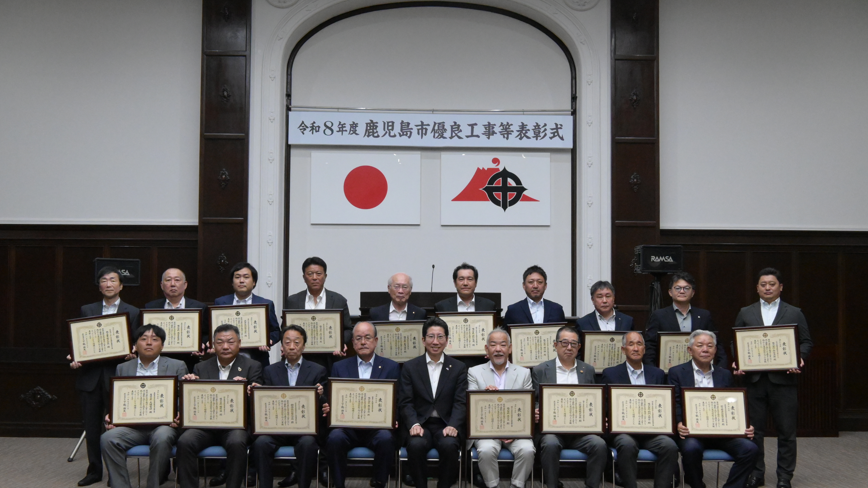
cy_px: 292
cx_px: 434
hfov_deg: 57.6
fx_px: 789
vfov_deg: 34.3
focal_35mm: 34
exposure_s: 1/400
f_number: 8
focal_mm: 21.5
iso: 6400
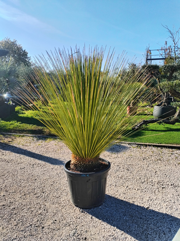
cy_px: 120
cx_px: 90
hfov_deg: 53.1
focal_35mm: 26
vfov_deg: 67.3
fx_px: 180
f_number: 1.8
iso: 100
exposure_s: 1/899
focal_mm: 4.75
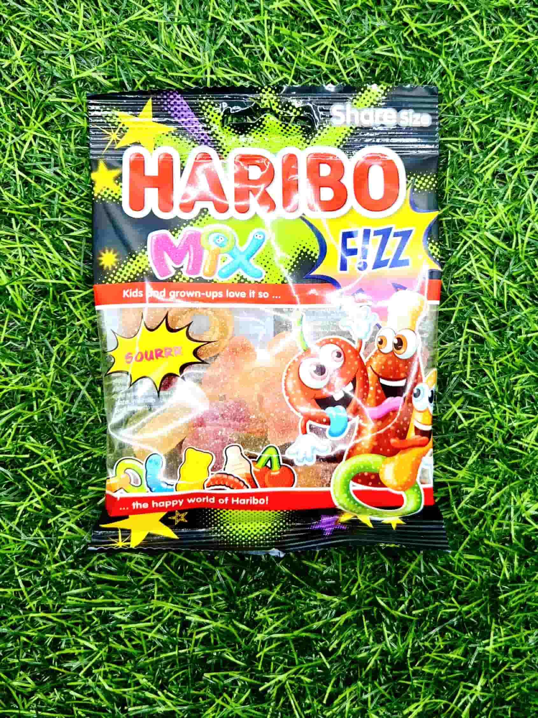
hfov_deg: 58.9
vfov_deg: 73.9
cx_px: 269
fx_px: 477
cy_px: 359
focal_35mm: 23
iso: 64
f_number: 1.8
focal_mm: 5.4
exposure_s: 1/182
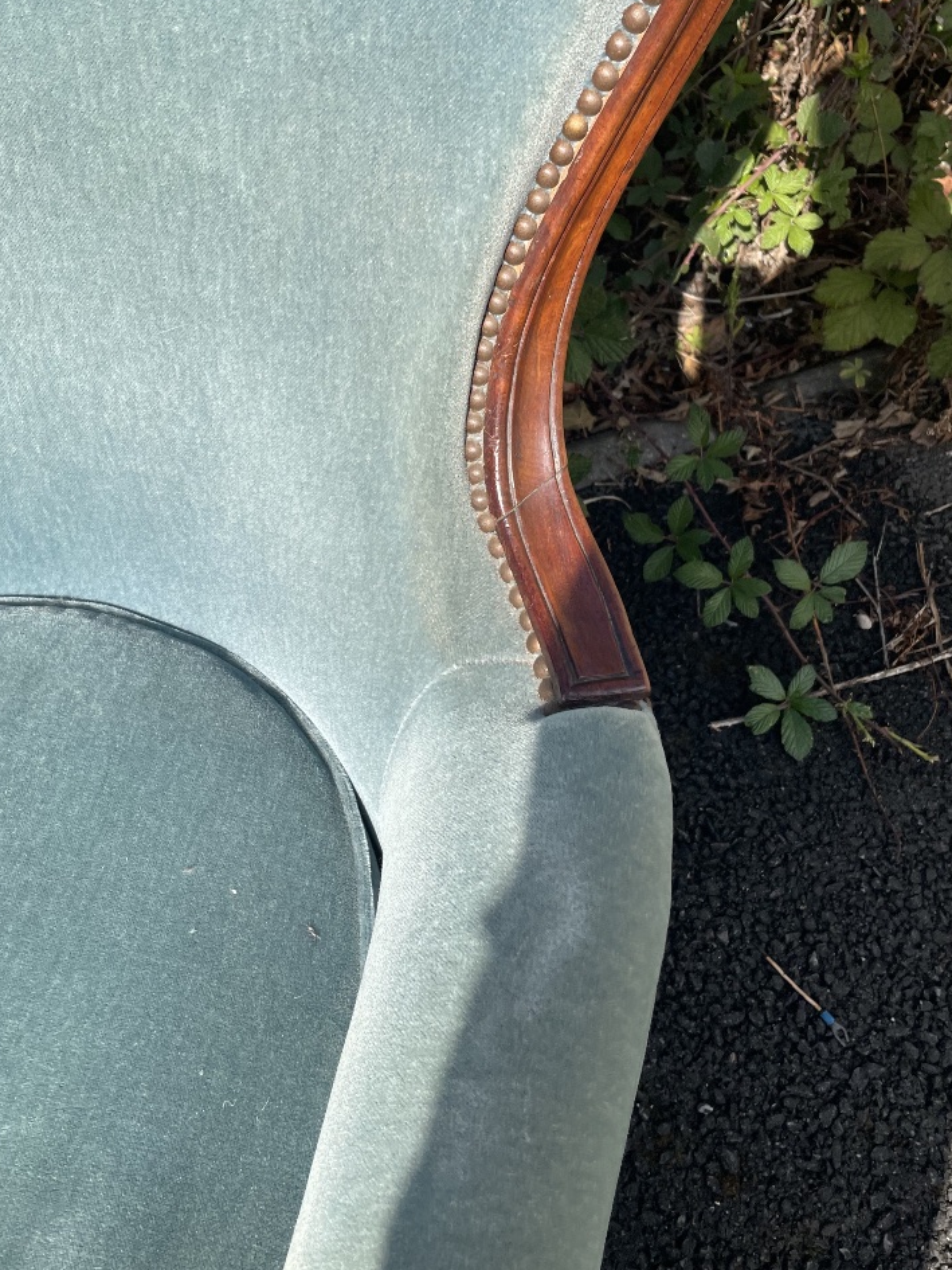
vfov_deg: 55.0
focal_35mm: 33
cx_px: 461
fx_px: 1210
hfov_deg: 42.9
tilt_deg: -51.9
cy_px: 512
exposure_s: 1/2132
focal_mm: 4.2
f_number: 1.6
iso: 32
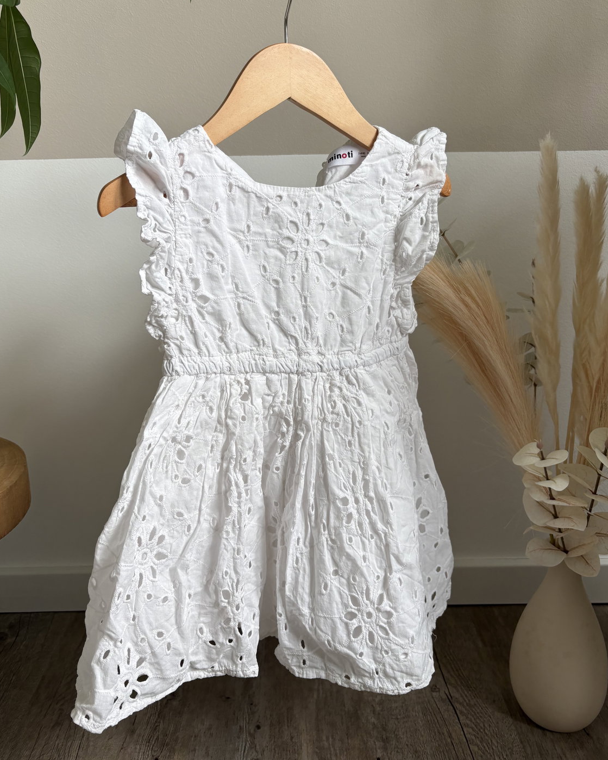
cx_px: 285
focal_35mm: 30
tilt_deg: -10.5
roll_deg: +1.5
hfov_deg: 48.5
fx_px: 675
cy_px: 322
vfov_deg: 58.5
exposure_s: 1/121
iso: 40
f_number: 1.6
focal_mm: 5.96
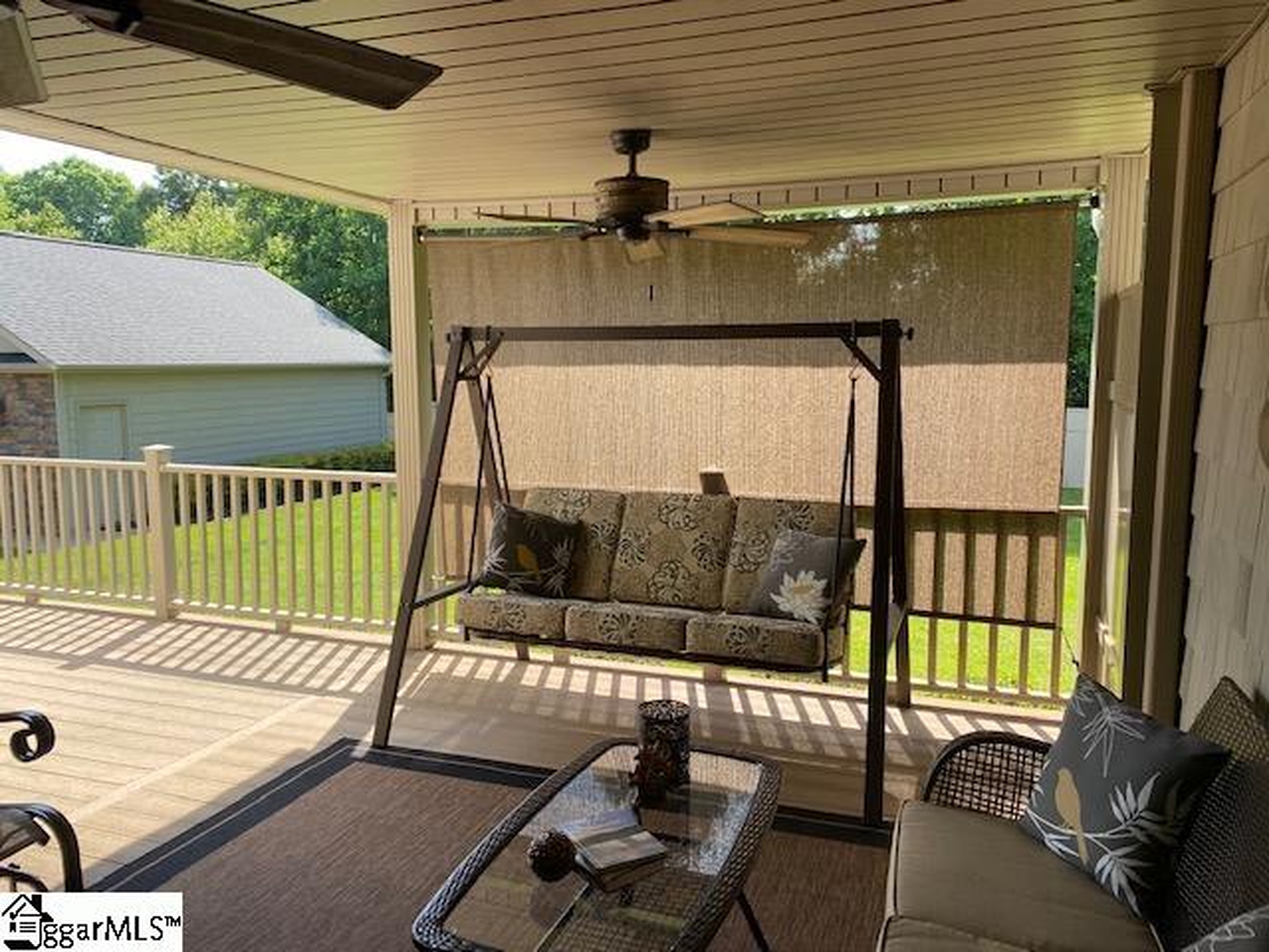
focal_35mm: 26
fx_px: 953
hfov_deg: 67.3
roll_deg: -0.8
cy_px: 476
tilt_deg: -5.9
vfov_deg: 53.1
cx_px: 634
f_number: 1.8
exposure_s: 1/377
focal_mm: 4.25
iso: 32
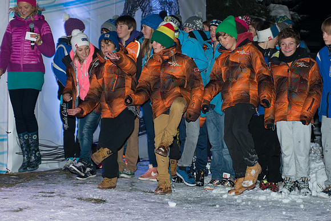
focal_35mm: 80
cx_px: 166
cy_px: 110
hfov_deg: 25.4
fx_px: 736
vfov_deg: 17.1
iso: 1000
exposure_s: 1/60
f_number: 7.1
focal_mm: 80
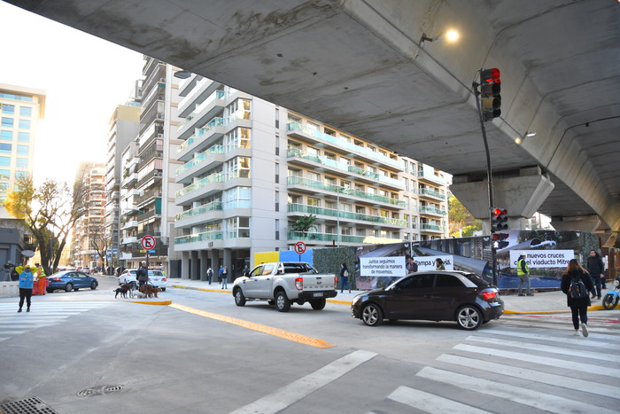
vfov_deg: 50.4
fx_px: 439
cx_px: 310
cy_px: 207
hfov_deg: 70.4
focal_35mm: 26
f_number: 4
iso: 250
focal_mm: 17
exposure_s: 1/200
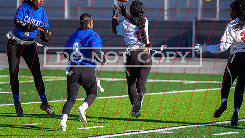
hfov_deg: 7.4
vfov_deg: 4.2
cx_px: 122
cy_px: 47
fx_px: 1891
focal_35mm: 291
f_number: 2.8
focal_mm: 200
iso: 100
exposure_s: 1/1000
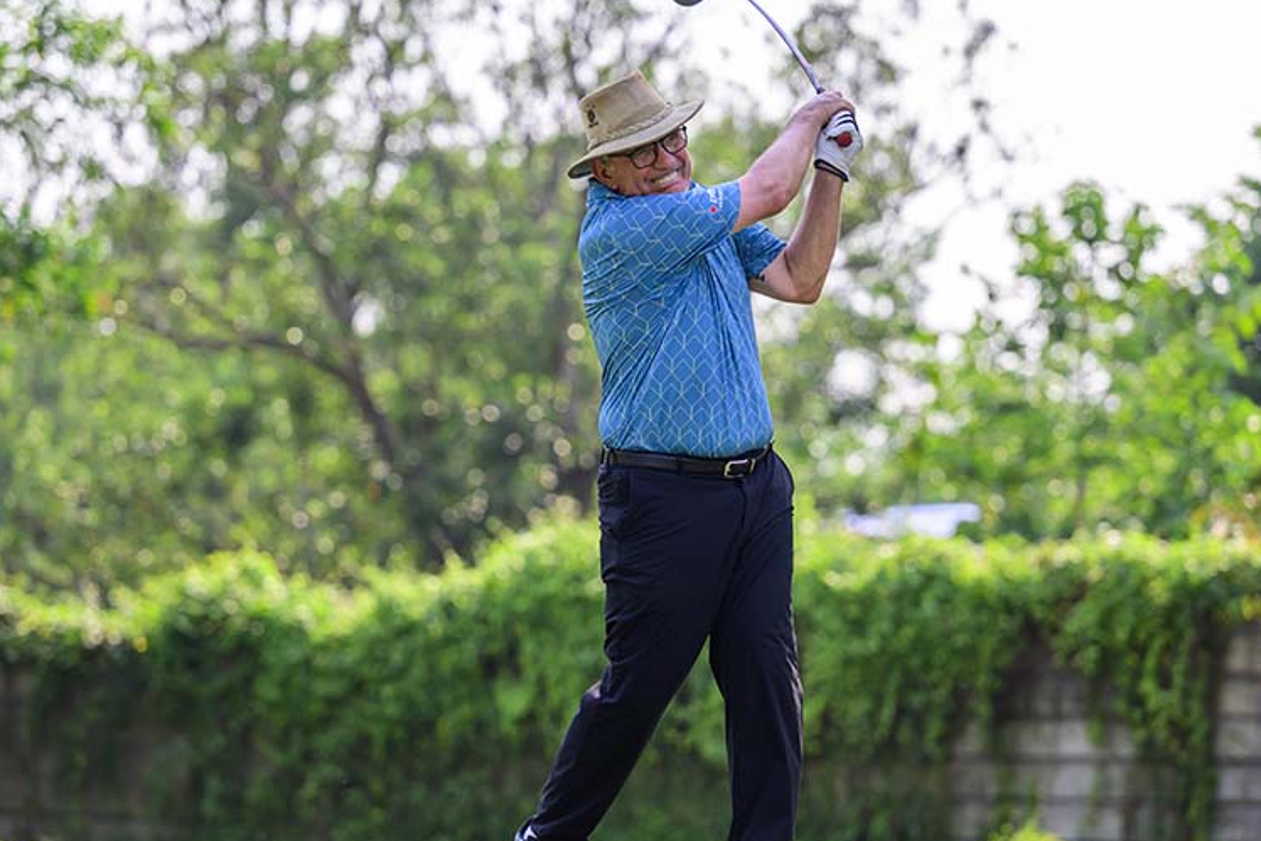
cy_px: 448
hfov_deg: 13.3
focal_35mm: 154
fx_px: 5395
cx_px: 556
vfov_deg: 8.9
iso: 720
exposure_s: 1/4000
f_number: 2.8
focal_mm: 120
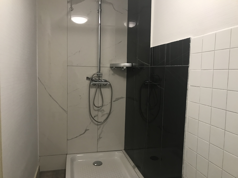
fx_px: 193
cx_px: 119
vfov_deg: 49.7
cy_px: 89
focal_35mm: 28
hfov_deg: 63.4
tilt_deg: -4.2
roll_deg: -1.6
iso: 32
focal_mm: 3.99
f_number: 1.8
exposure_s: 1/25
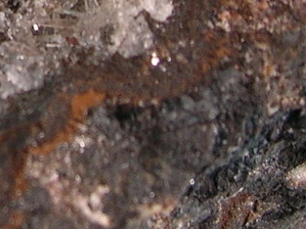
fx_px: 1625
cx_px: -111
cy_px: -125
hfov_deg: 10.5
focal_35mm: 184
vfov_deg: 7.9
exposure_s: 1/46.3
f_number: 2.7
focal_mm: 6
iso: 50
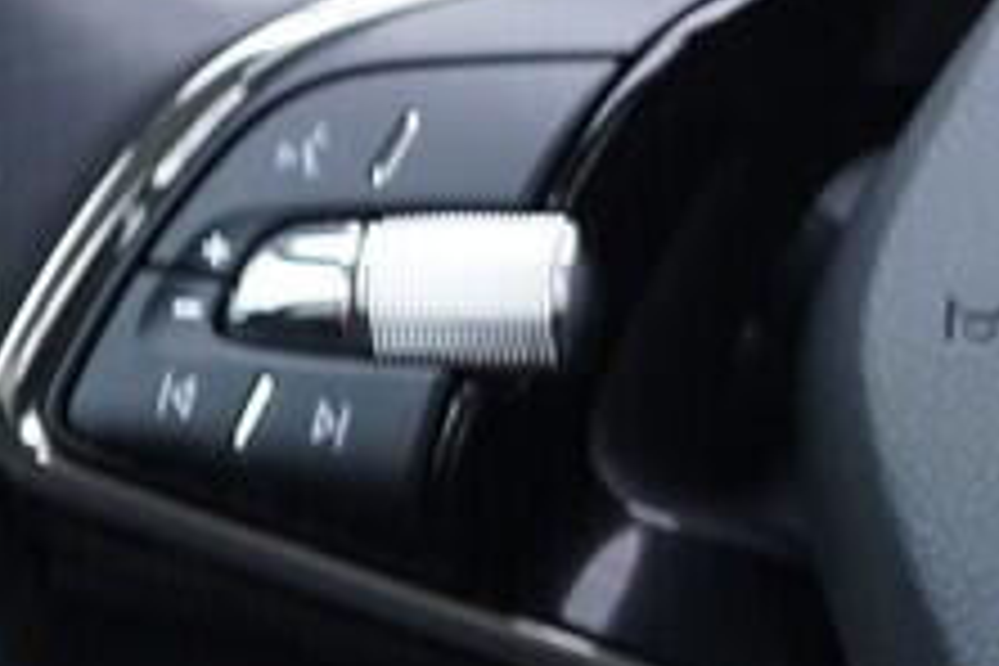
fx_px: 6465
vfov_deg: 5.9
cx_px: 1724
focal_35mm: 233
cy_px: 266
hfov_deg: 8.5
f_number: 2.8
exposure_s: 1/40
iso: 320
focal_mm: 24
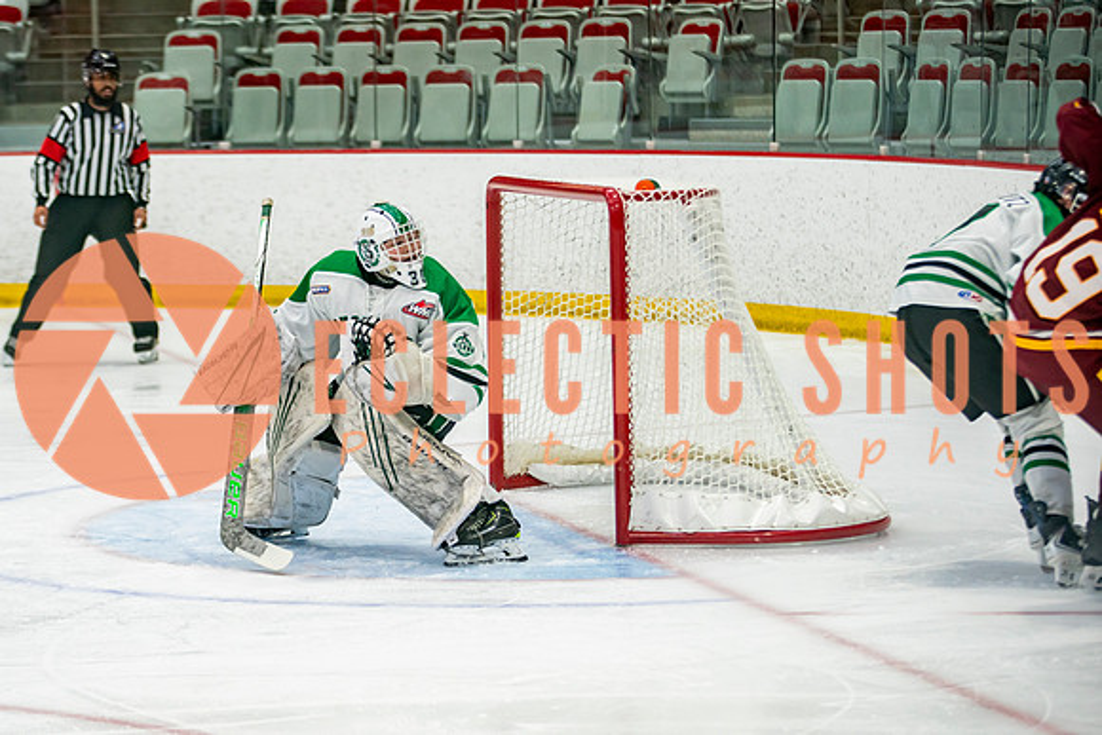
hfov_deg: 15.4
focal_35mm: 133
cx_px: 412
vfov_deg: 10.3
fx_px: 4075
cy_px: 436
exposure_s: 1/640
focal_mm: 105
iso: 1000
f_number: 2.8
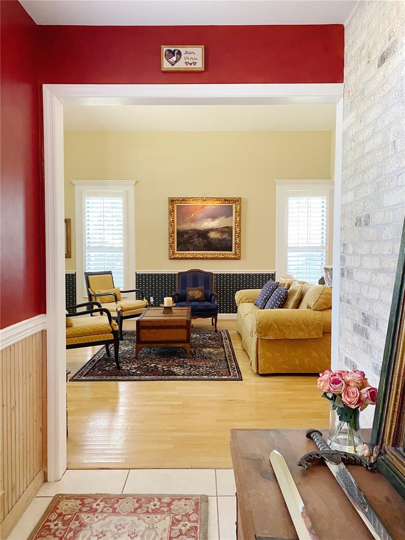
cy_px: 270
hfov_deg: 53.1
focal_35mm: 26
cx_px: 202
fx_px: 406
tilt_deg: -2.1
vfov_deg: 67.3
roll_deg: -0.3
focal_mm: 4.25
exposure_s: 1/60
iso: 320
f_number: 1.8
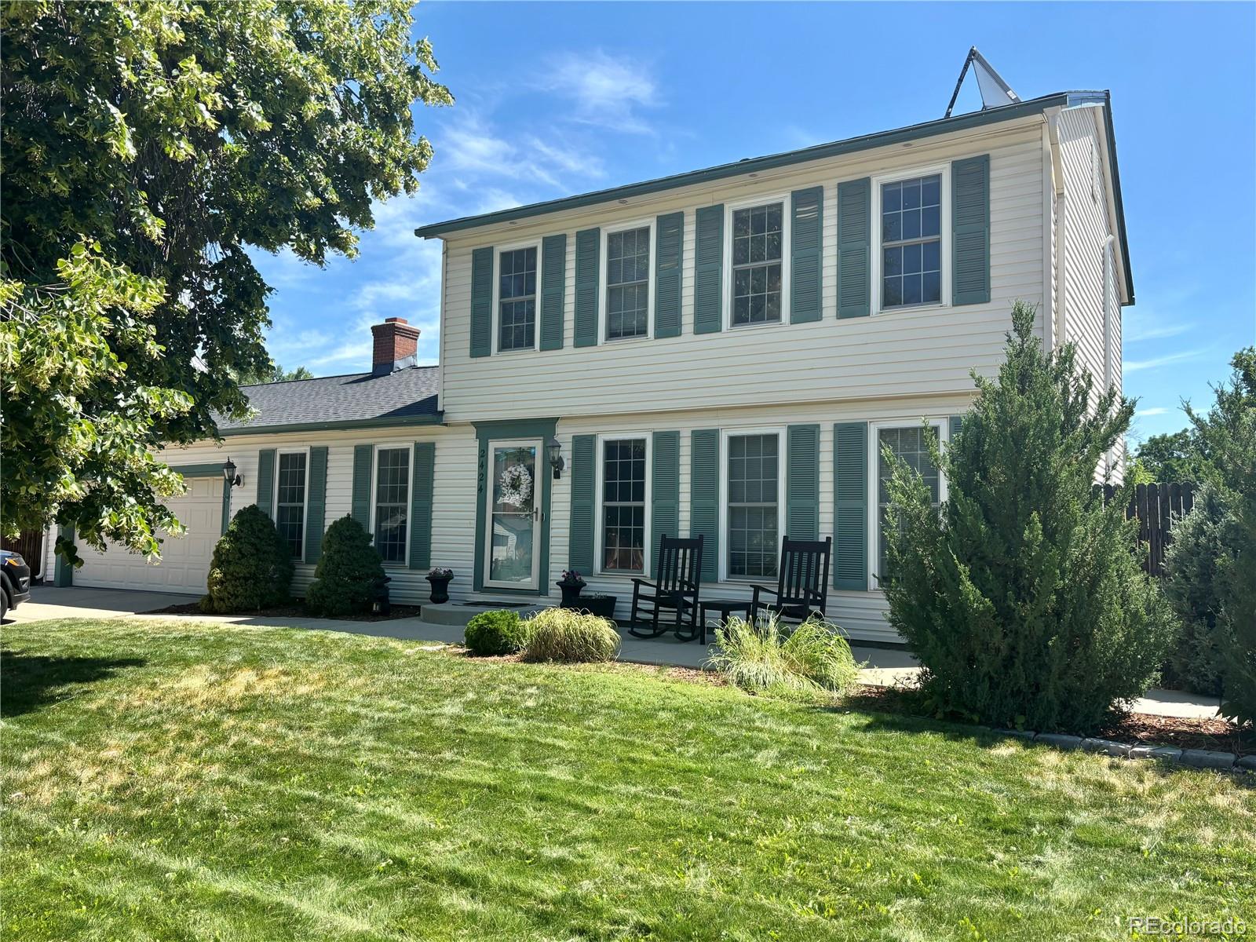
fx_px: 943
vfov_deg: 53.1
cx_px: 628
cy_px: 471
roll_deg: -1.2
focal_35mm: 26
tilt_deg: +3.7
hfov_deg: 67.3
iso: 50
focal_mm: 5.96
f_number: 1.6
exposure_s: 1/1543
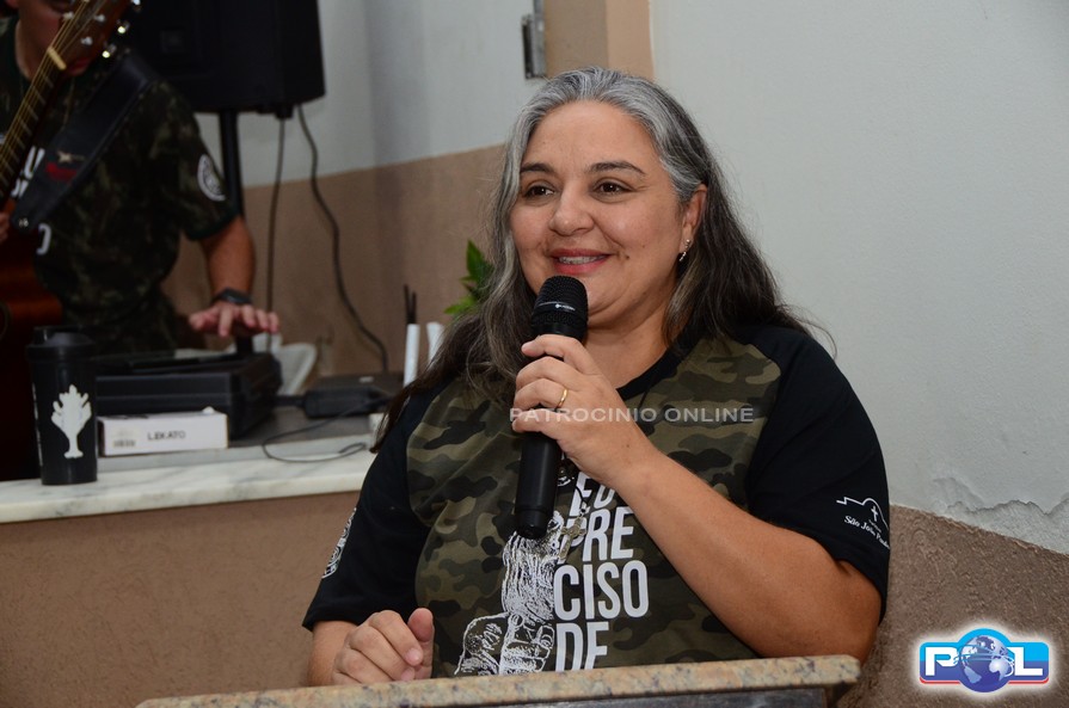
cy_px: 354
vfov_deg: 17.4
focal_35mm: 78
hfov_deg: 26.0
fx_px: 2312
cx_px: 534
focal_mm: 52
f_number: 5
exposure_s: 1/160
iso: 1250
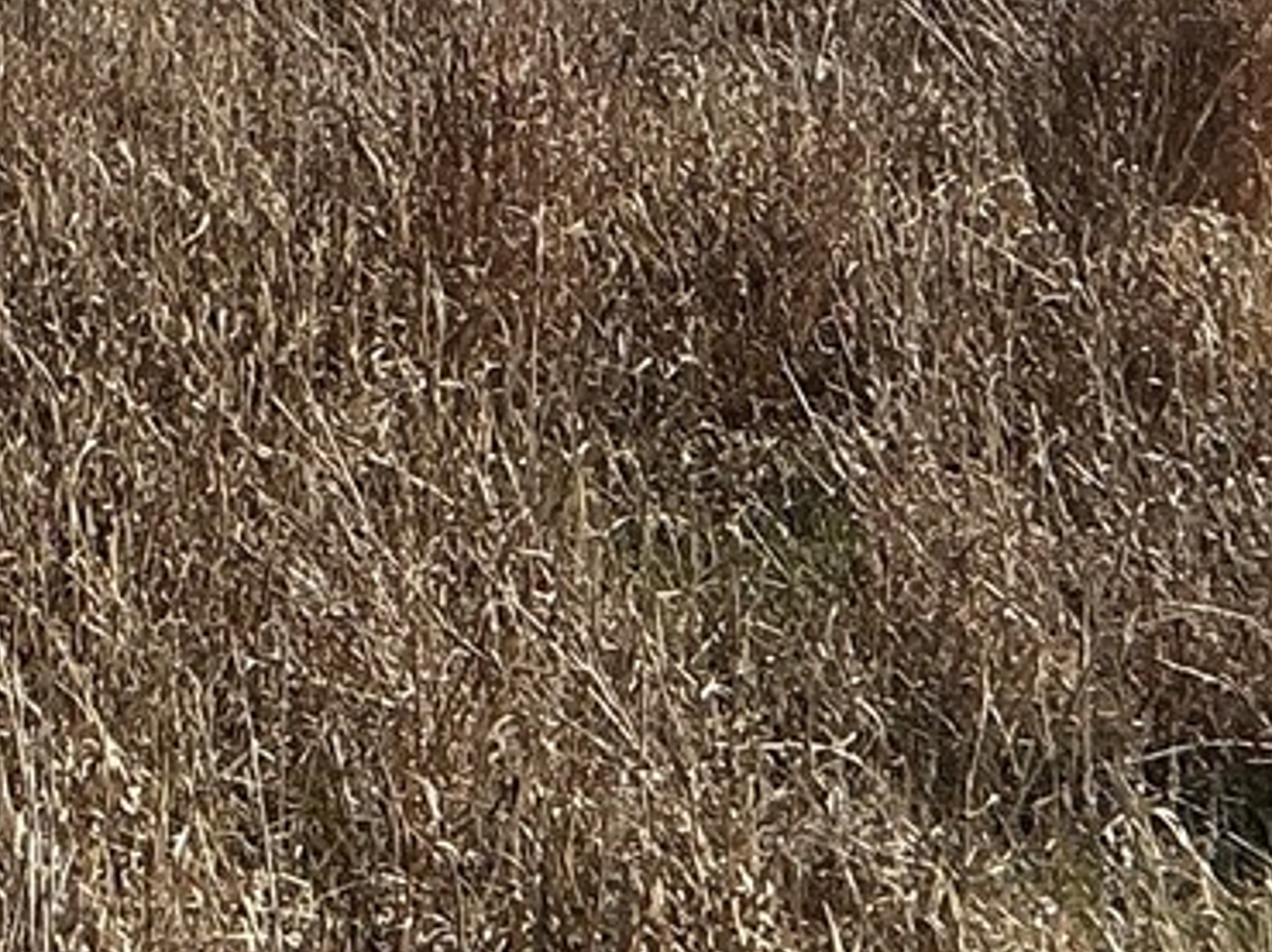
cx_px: 24
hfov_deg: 12.6
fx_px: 5692
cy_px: -921
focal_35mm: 155
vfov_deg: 9.0
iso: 25
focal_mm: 3
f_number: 1.8
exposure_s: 1/3125
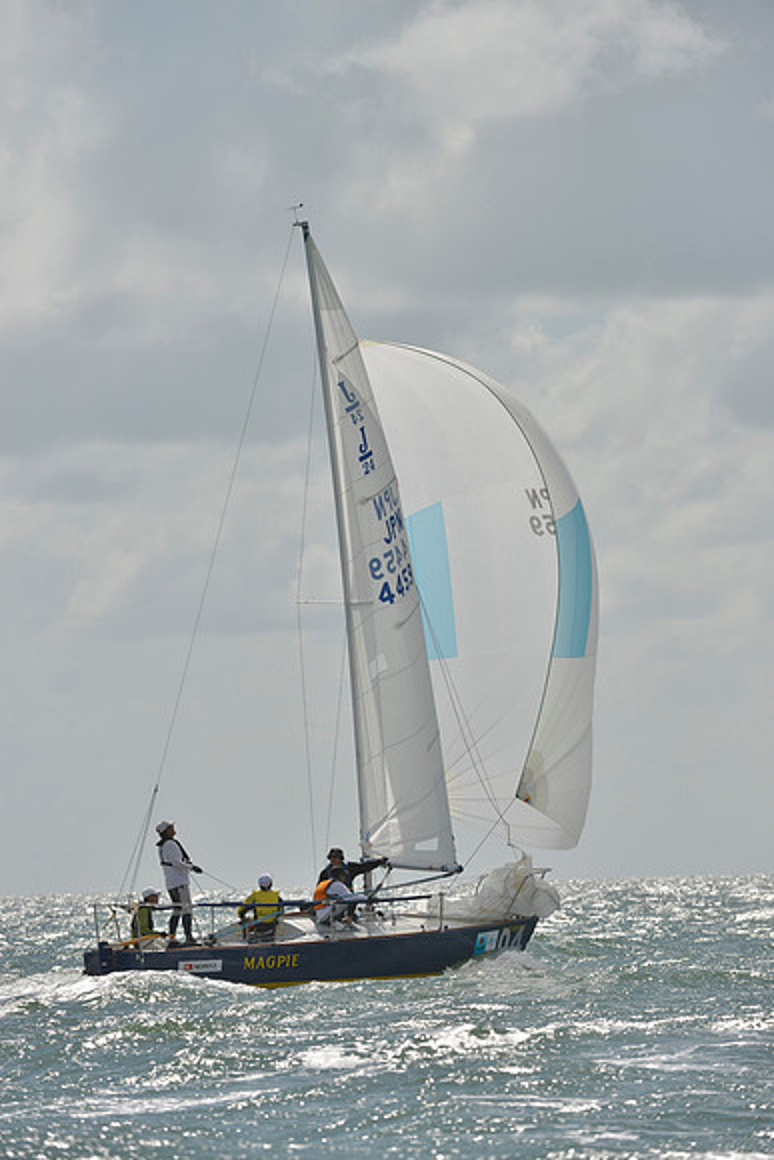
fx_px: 9346
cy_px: 580
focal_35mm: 290
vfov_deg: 7.1
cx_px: 387
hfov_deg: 4.7
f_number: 9
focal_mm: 290
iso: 280
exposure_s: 1/1600
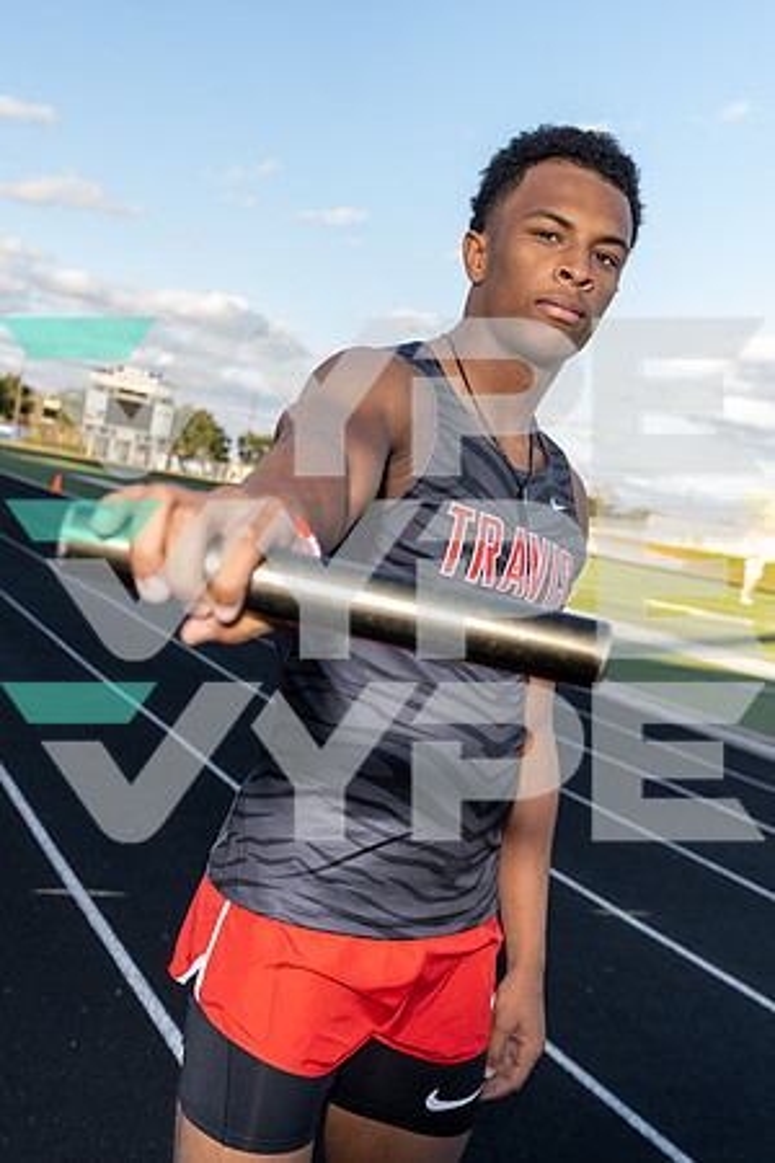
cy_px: 582
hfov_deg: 34.2
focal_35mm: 39
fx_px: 1259
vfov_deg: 49.6
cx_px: 388
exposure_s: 1/250
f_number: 5.6
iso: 250
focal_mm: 39
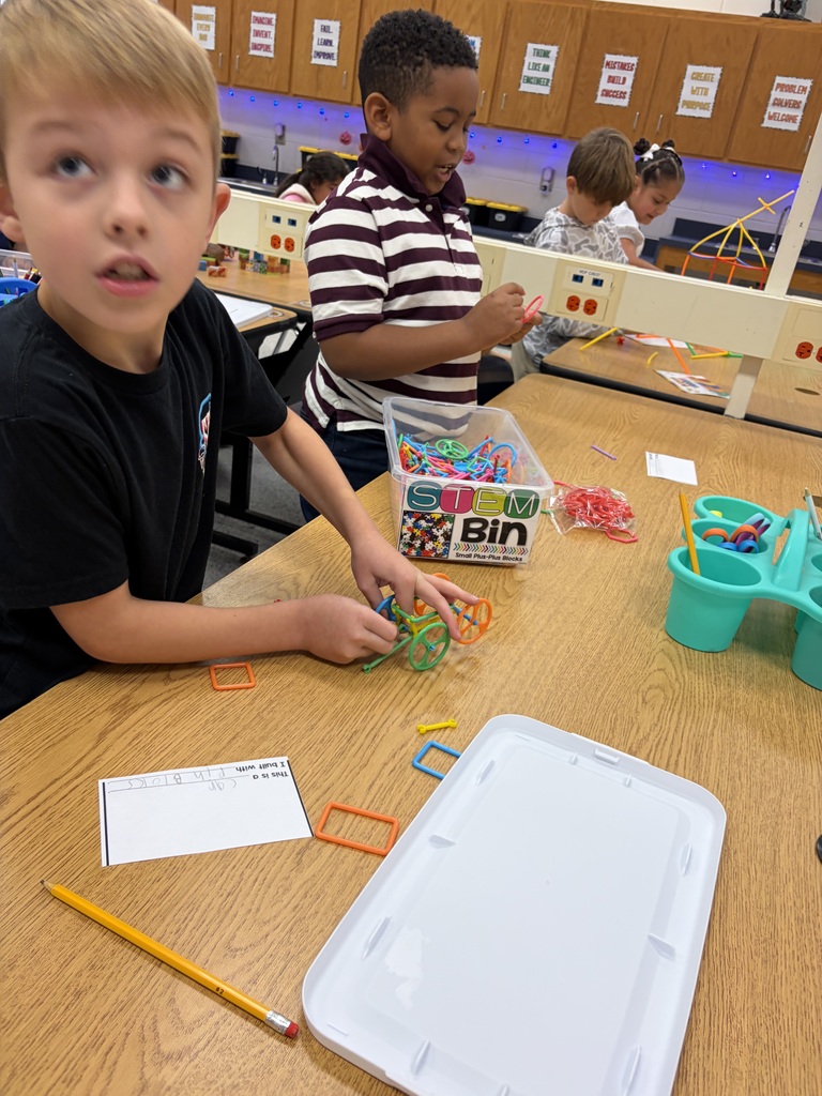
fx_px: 823
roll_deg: -7.6
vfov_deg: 67.3
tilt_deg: -28.5
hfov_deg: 53.1
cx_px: 411
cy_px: 548
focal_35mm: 26
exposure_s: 1/60
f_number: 1.6
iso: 80
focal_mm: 5.96
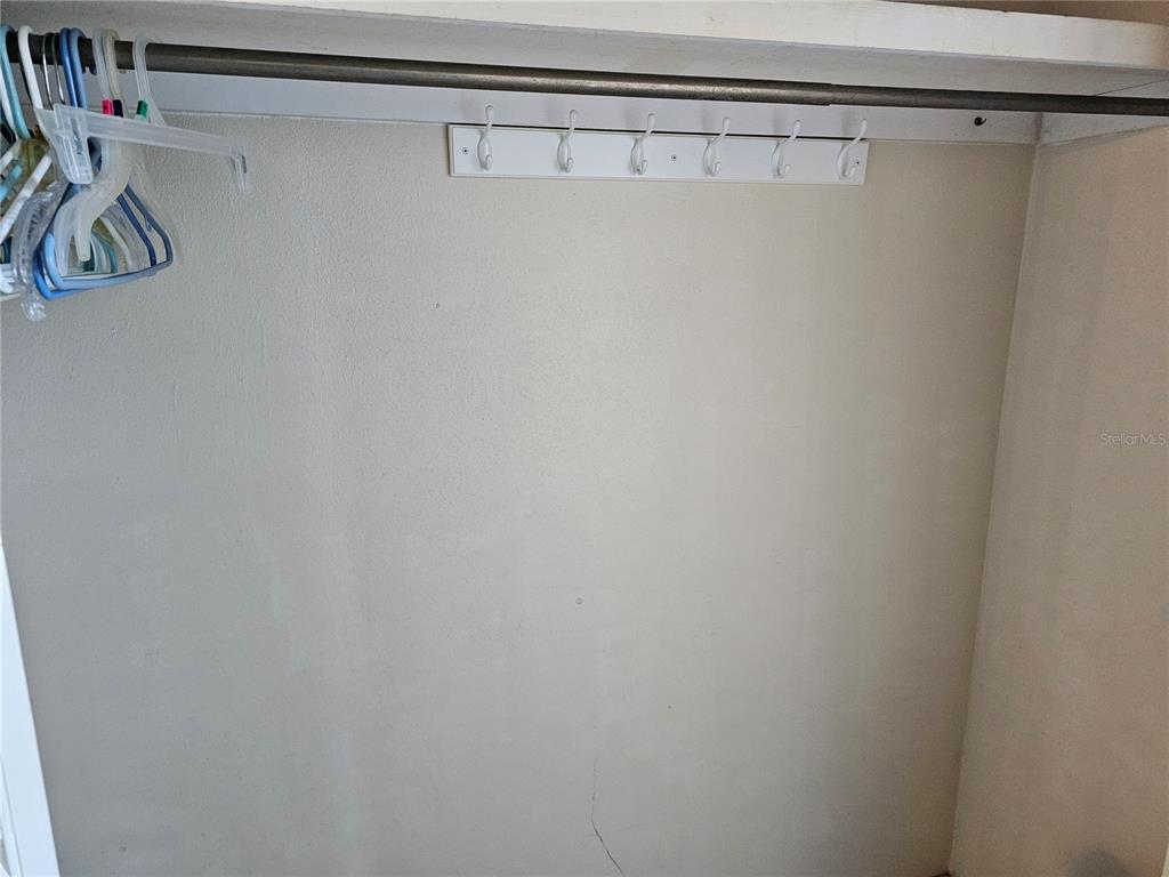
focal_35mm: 23
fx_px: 777
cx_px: 584
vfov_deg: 58.9
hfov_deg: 73.9
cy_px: 438
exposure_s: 1/120
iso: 800
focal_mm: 6.3
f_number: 1.7
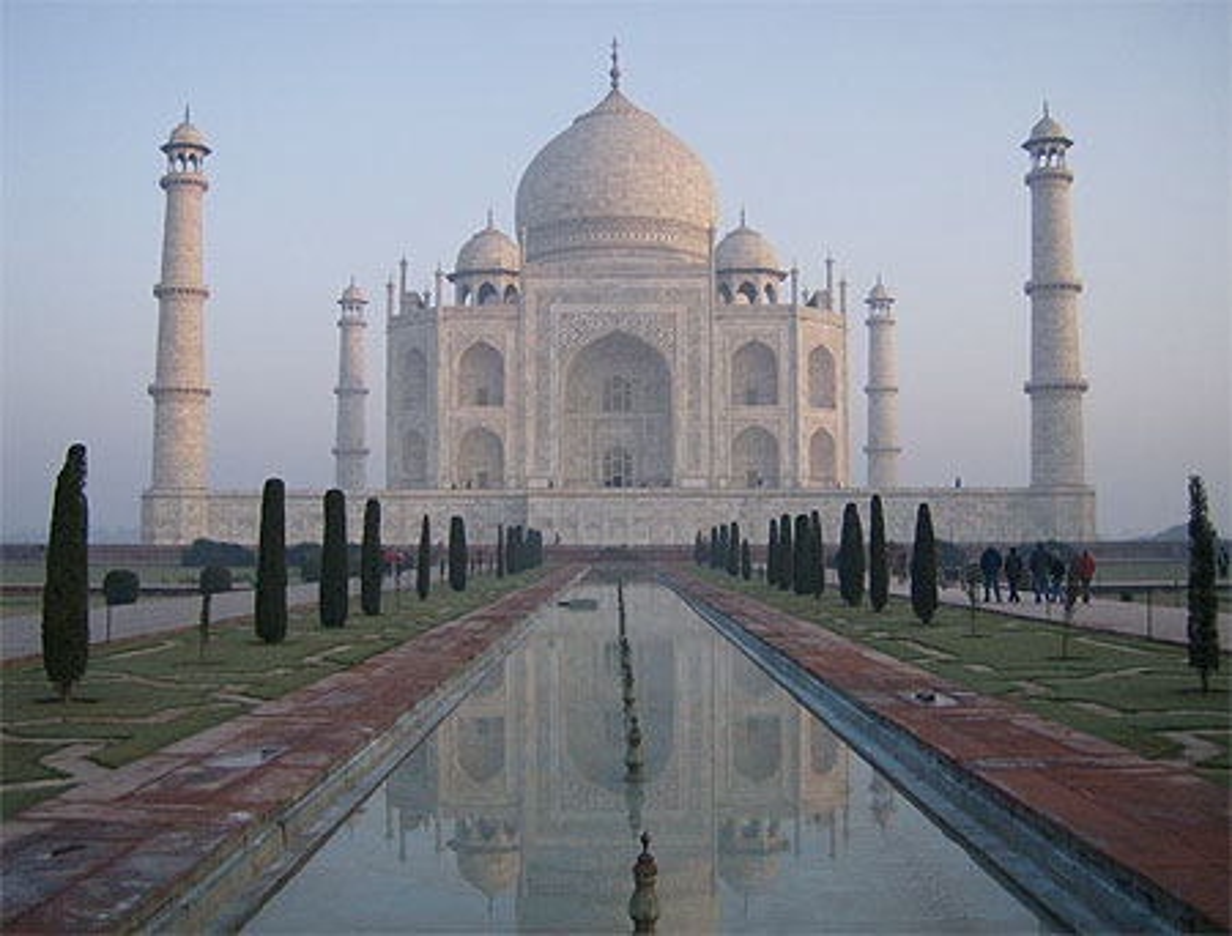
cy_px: 468
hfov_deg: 51.1
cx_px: 616
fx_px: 1287
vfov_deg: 40.0
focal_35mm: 36
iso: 100
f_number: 2.8
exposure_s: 1/352
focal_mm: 6
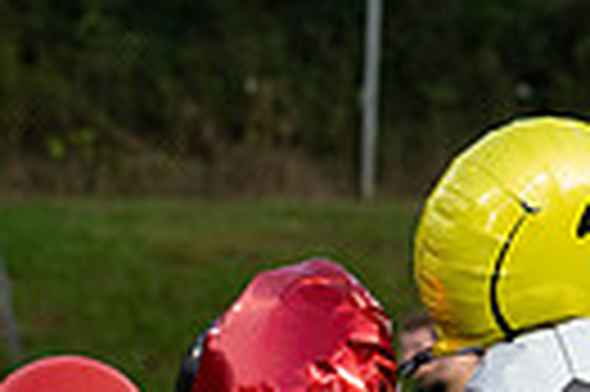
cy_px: 574
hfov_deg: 3.8
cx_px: -667
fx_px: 8839
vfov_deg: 2.5
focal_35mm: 540
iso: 1000
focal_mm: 122
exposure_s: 1/250
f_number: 5.6
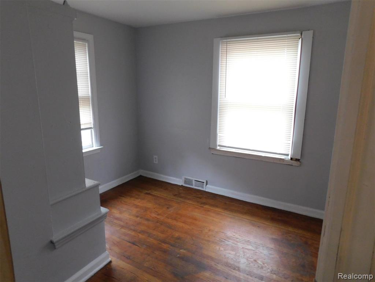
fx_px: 249
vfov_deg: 58.9
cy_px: 141
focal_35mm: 23
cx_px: 188
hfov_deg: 73.9
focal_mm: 4
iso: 400
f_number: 3
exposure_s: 1/30
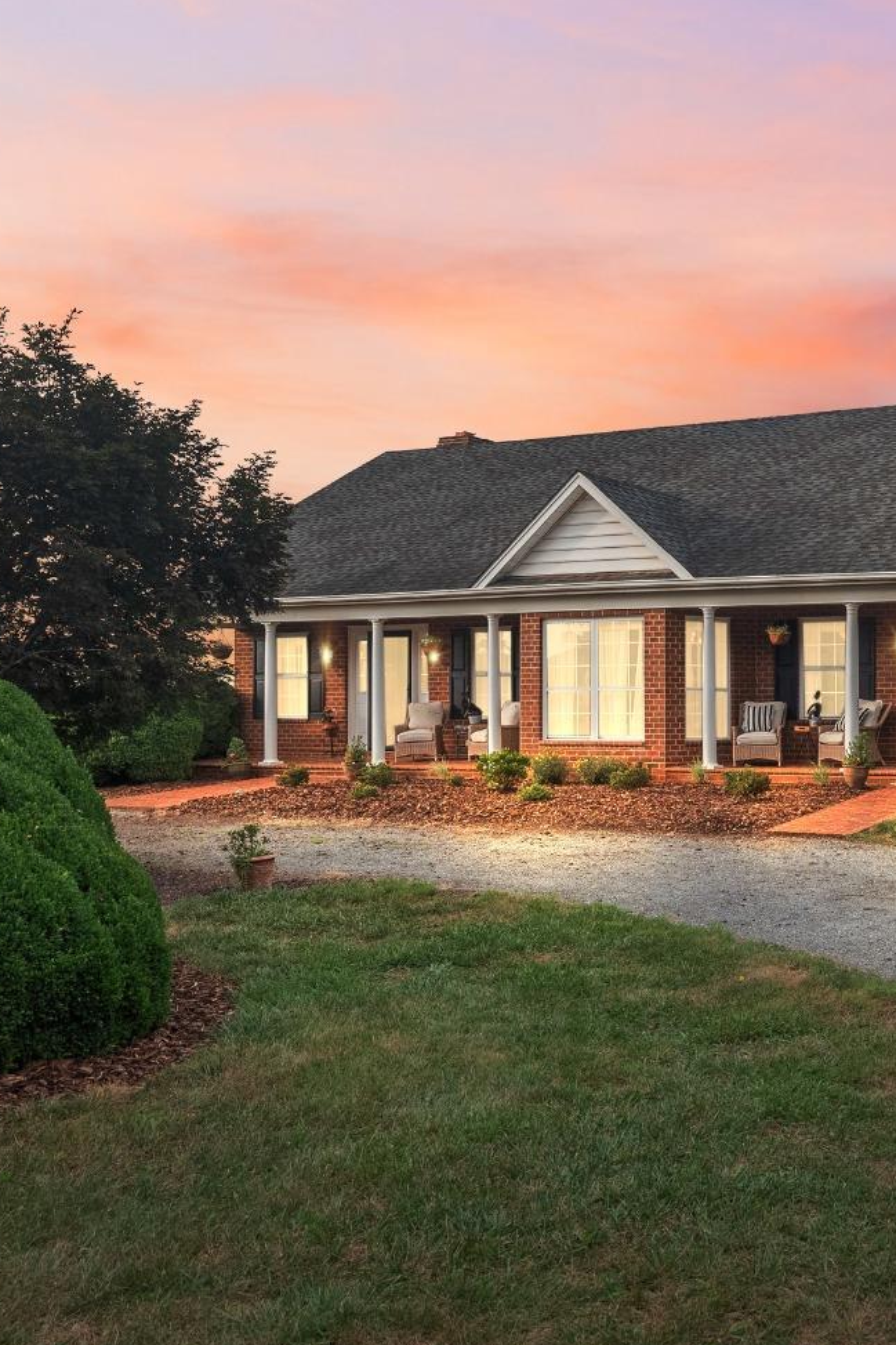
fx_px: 1382
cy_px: 686
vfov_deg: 51.9
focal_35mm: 37
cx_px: 860
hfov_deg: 33.4
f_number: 4
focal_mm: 24
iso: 800
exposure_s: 1/500
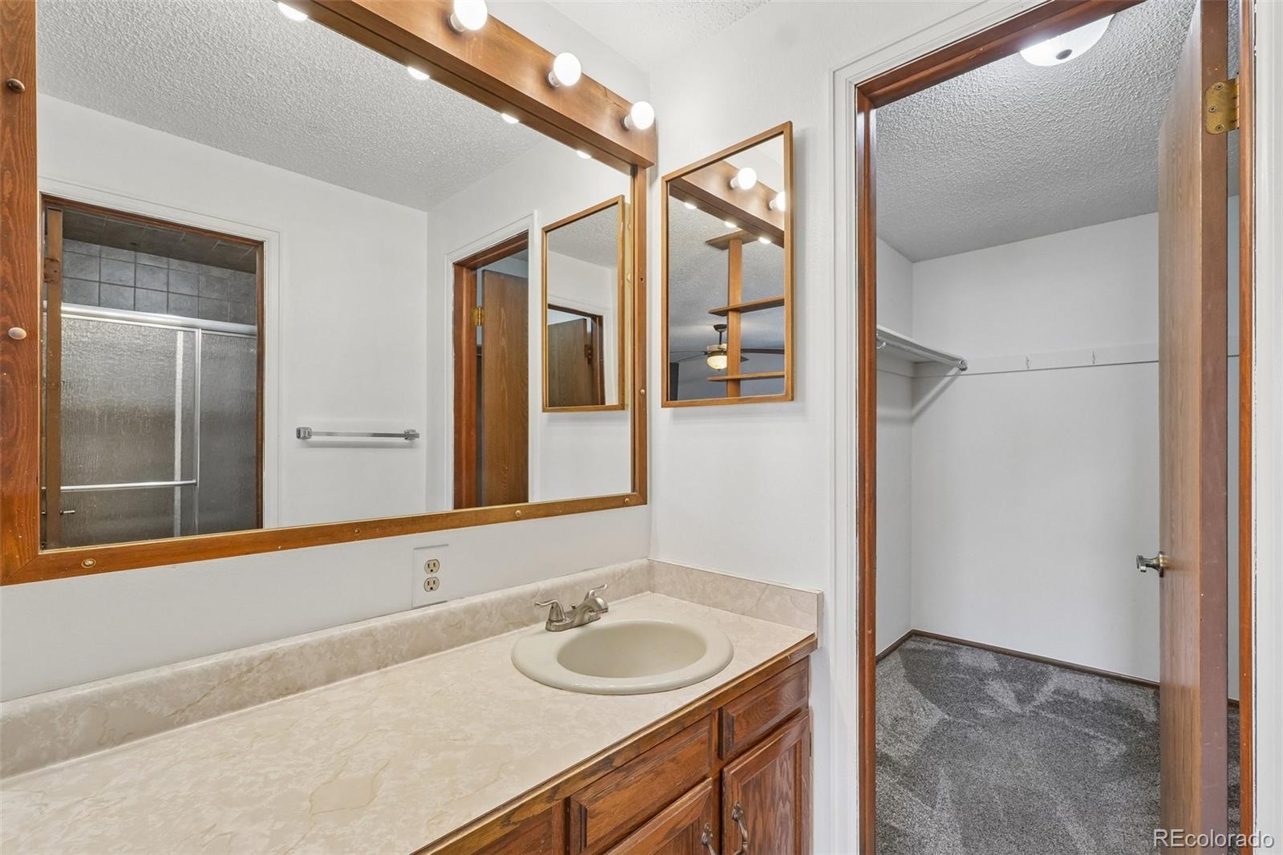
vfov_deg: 77.3
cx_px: 642
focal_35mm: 15
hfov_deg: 100.4
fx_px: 534
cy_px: 428
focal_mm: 10
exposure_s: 1/8
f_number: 8
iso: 800
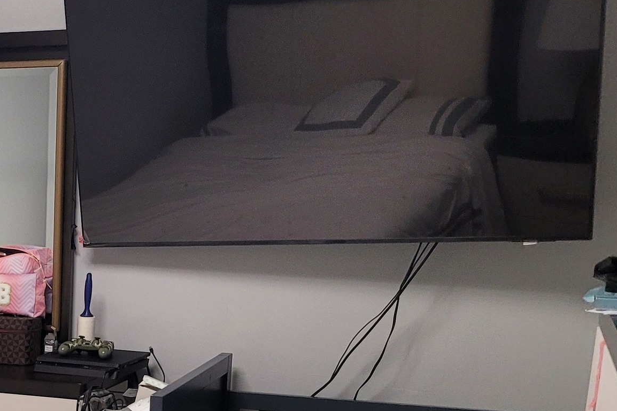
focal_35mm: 72
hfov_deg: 25.9
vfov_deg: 18.2
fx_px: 1234
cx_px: -70
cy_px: 463
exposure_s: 1/120
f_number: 1.8
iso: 250
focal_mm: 5.4
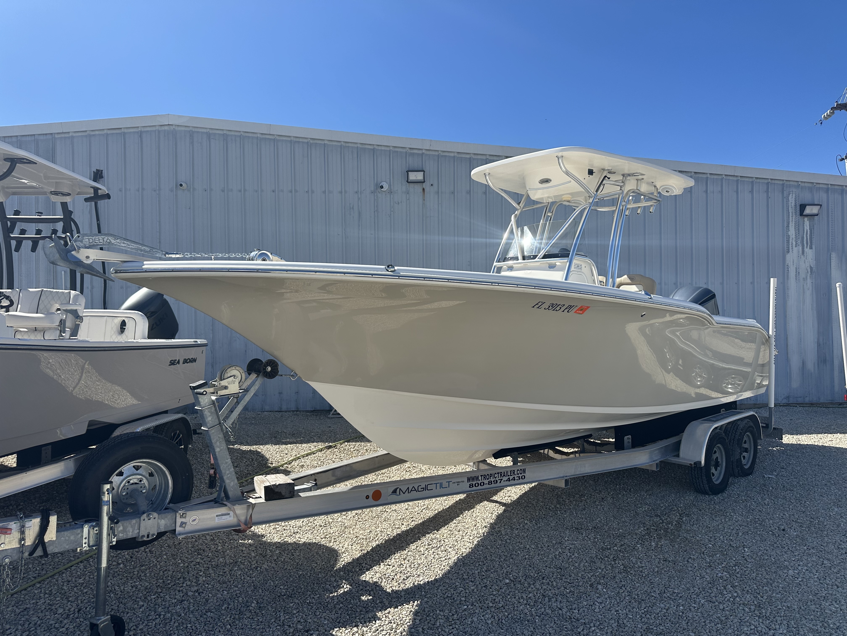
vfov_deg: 56.8
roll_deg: +0.8
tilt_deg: -0.1
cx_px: 424
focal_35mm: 24
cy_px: 318
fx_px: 587
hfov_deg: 71.6
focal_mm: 6.86
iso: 80
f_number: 1.78
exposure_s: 1/5000
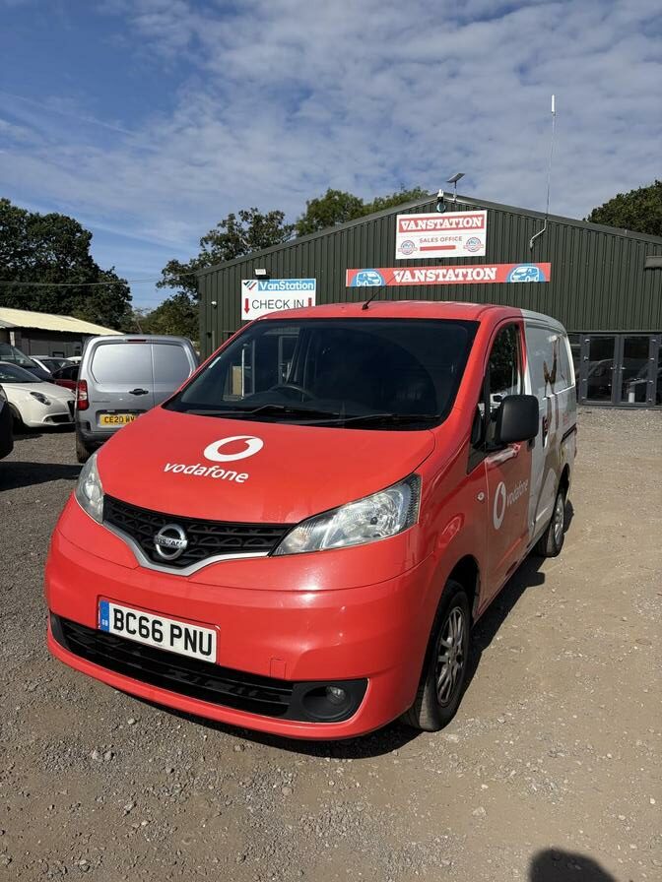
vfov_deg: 67.3
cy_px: 441
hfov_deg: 53.1
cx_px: 331
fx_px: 663
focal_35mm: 26
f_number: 1.6
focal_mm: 5.96
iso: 64
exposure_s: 1/7813
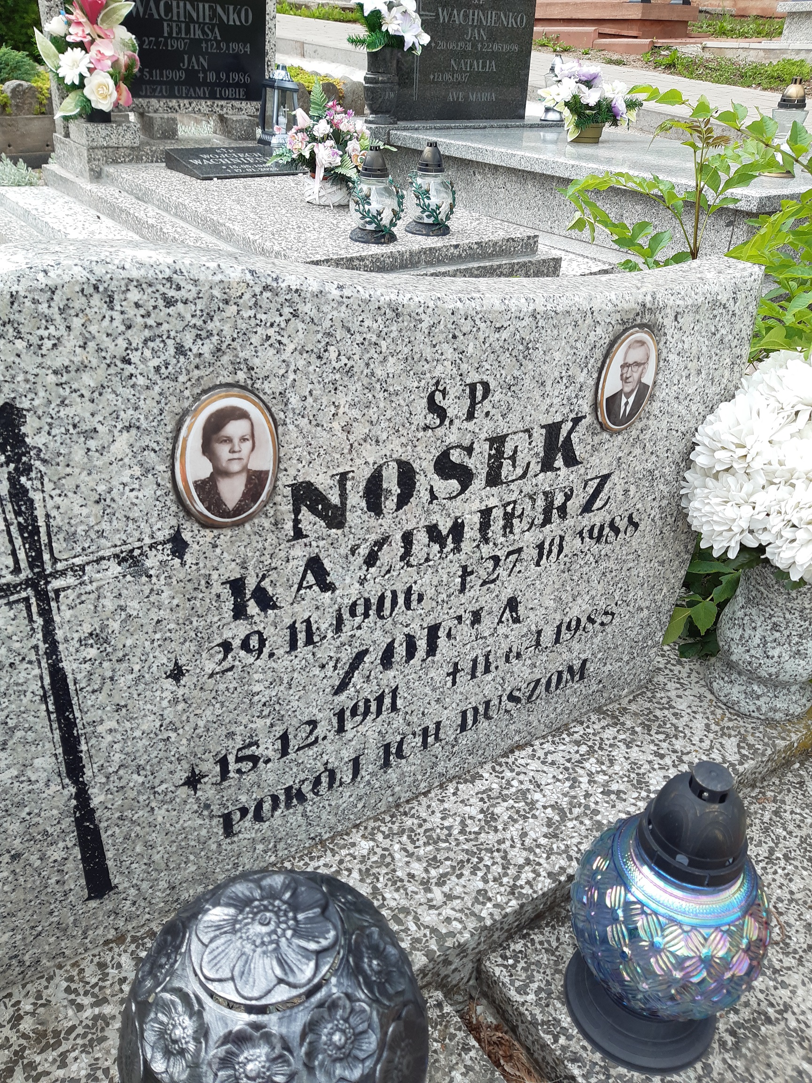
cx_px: 406
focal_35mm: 26
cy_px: 542
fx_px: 813
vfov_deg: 67.3
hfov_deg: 53.1
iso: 40
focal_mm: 3.92
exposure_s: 1/164
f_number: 1.7
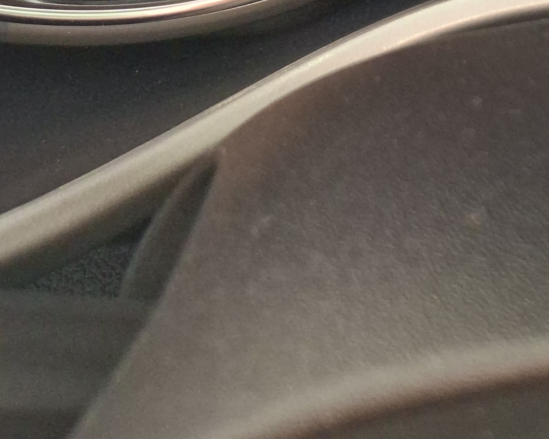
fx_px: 1723
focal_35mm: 106
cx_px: 1002
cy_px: -474
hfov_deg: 15.5
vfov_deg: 12.5
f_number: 1.8
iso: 160
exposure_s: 1/120
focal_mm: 5.54
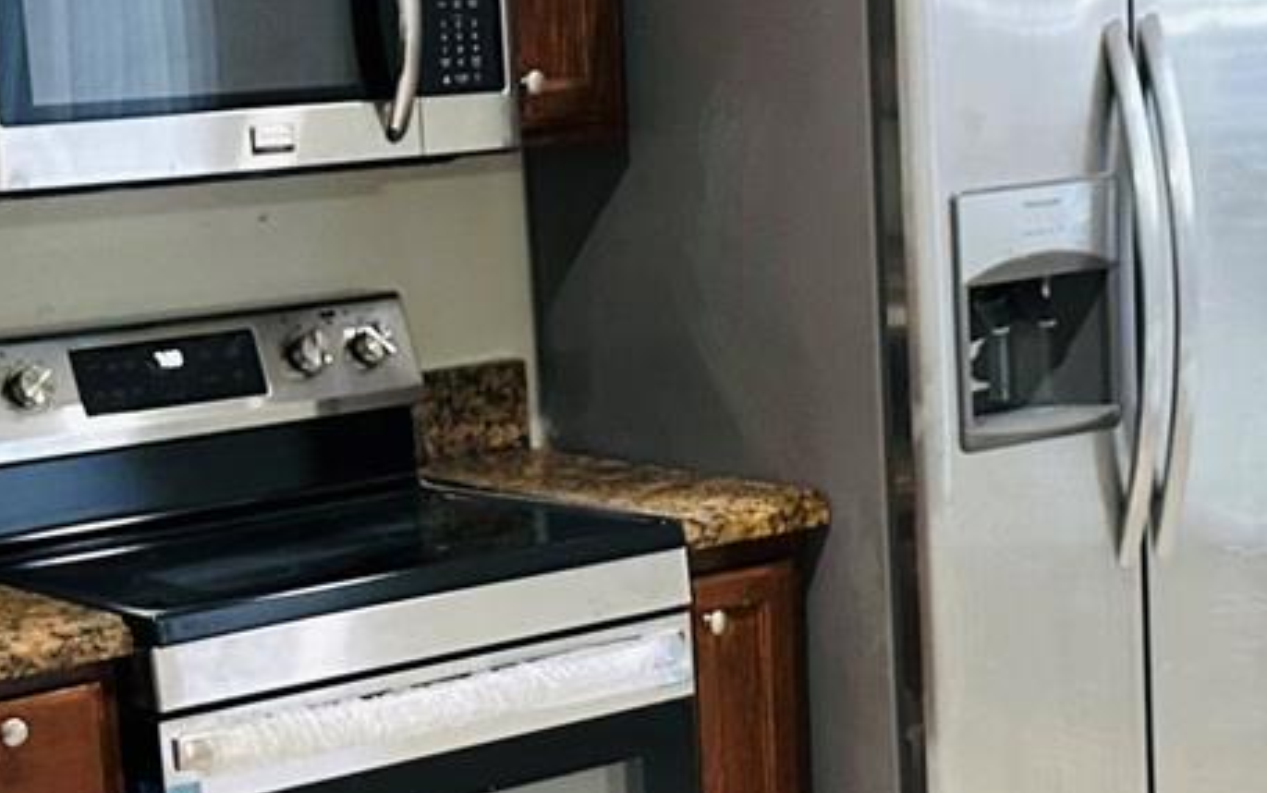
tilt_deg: -11.5
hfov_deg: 23.3
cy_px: 635
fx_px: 3074
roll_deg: +2.8
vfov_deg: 14.6
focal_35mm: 89
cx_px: 566
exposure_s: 1/60
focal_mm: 6.86
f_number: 1.78
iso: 400
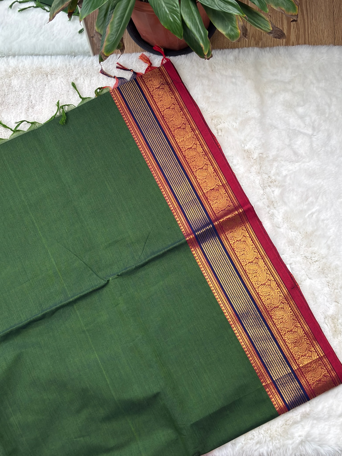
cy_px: 228
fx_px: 659
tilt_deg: -74.6
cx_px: 171
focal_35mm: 50
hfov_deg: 29.1
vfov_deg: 38.2
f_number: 1.6
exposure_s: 1/100
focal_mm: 5.96
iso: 64
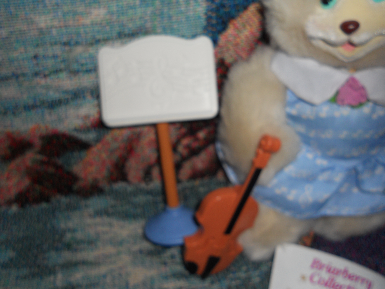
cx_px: 192
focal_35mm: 32
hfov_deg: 56.8
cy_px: 144
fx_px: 356
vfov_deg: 44.2
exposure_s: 1/25
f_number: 8.8
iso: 80
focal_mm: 5.8
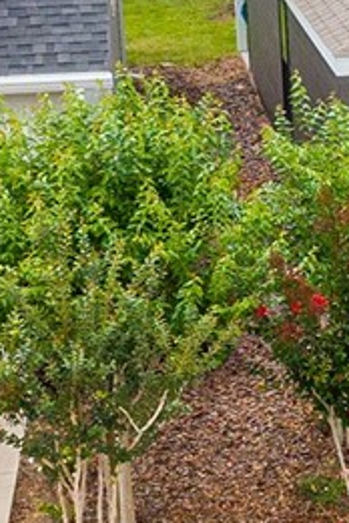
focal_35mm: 153
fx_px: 2225
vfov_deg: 13.4
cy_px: 128
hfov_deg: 8.1
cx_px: 889
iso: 310
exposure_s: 1/4000
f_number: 1.8
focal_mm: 8.67
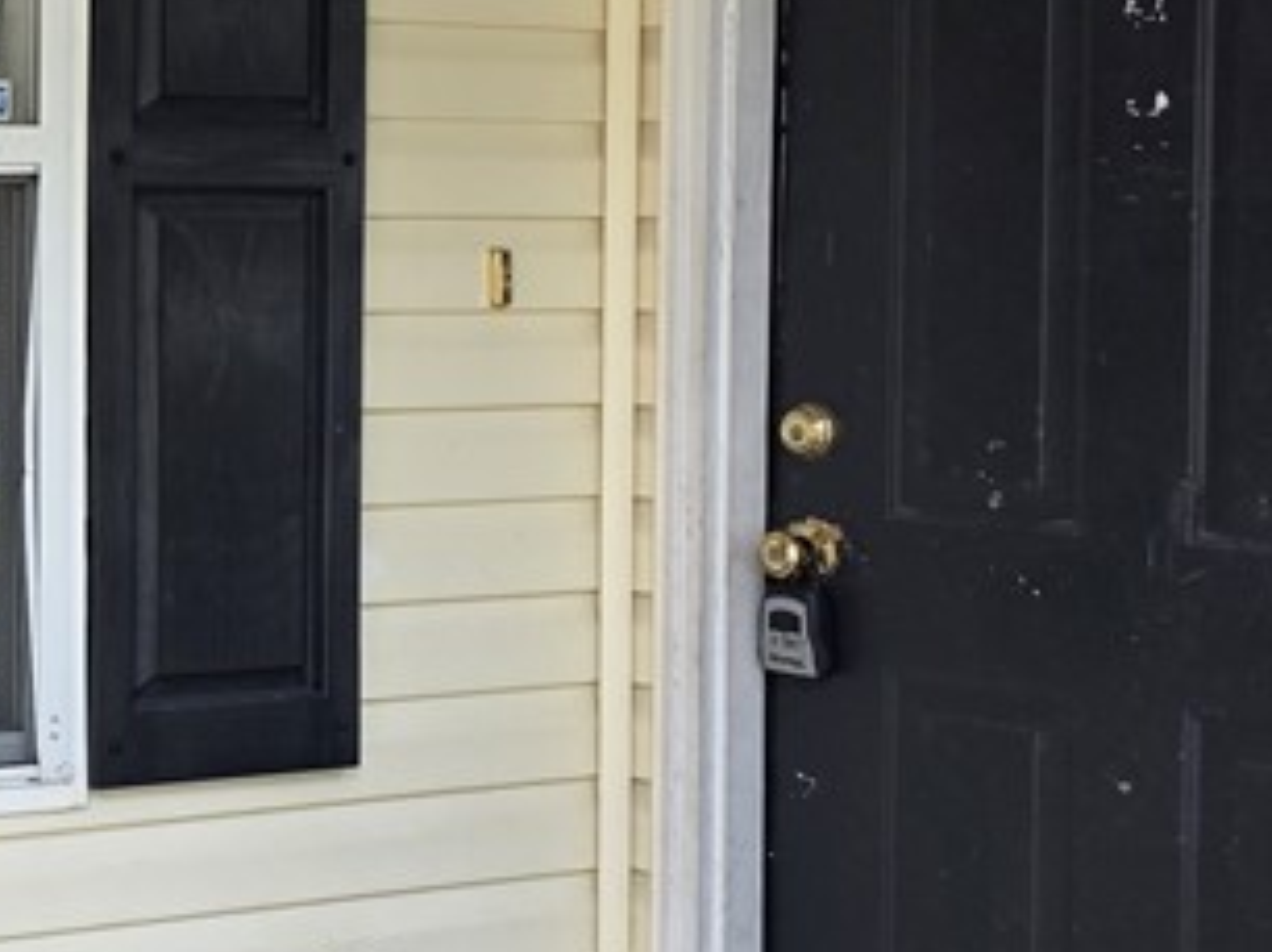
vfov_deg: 19.1
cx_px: -457
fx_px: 2827
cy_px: 366
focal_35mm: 77
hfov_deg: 22.3
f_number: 1.7
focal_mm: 6.3
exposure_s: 1/180
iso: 32
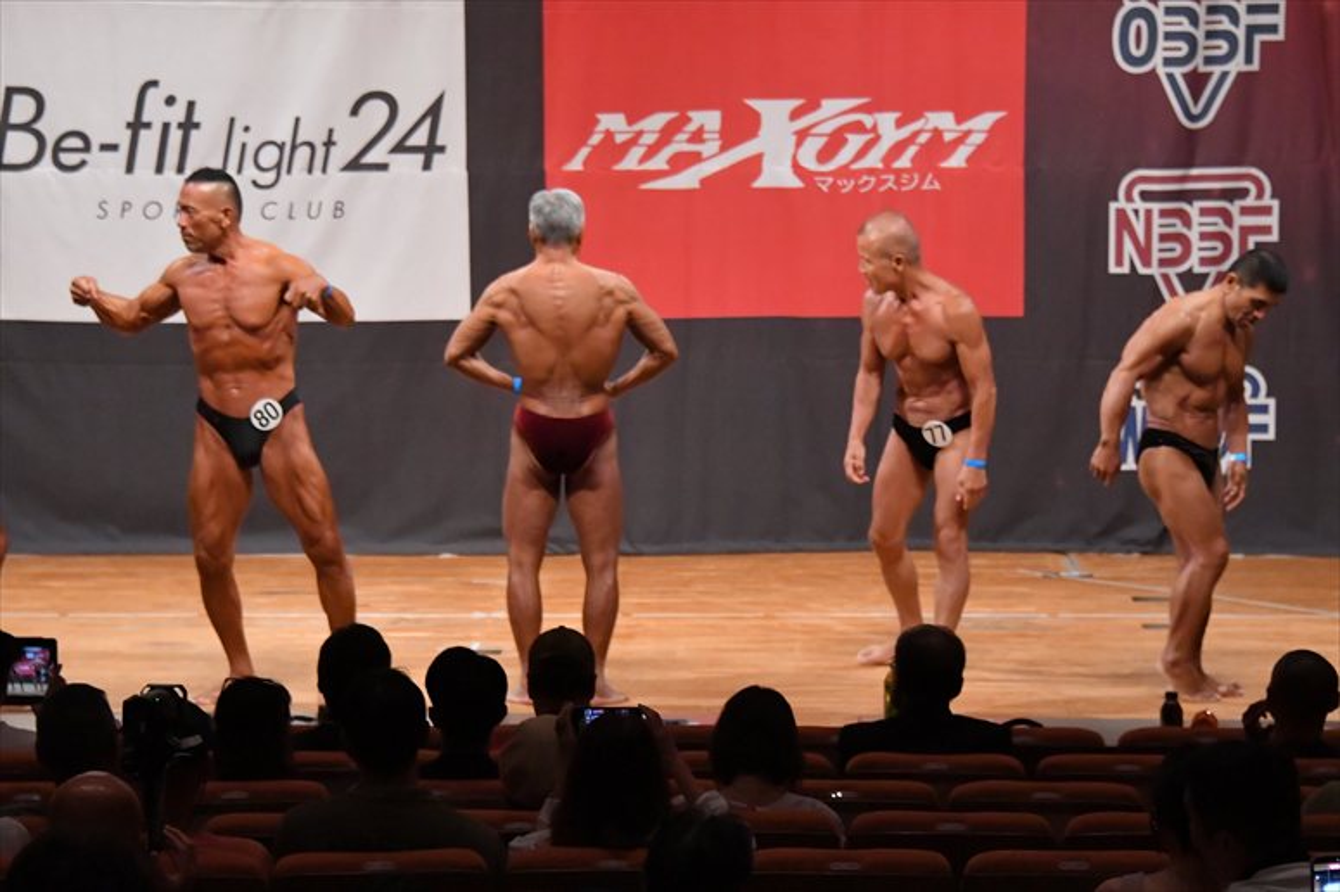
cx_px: 670
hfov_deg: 11.8
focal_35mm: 174
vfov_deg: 7.9
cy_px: 446
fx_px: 6474
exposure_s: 1/400
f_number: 5.6
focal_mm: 116
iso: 8000
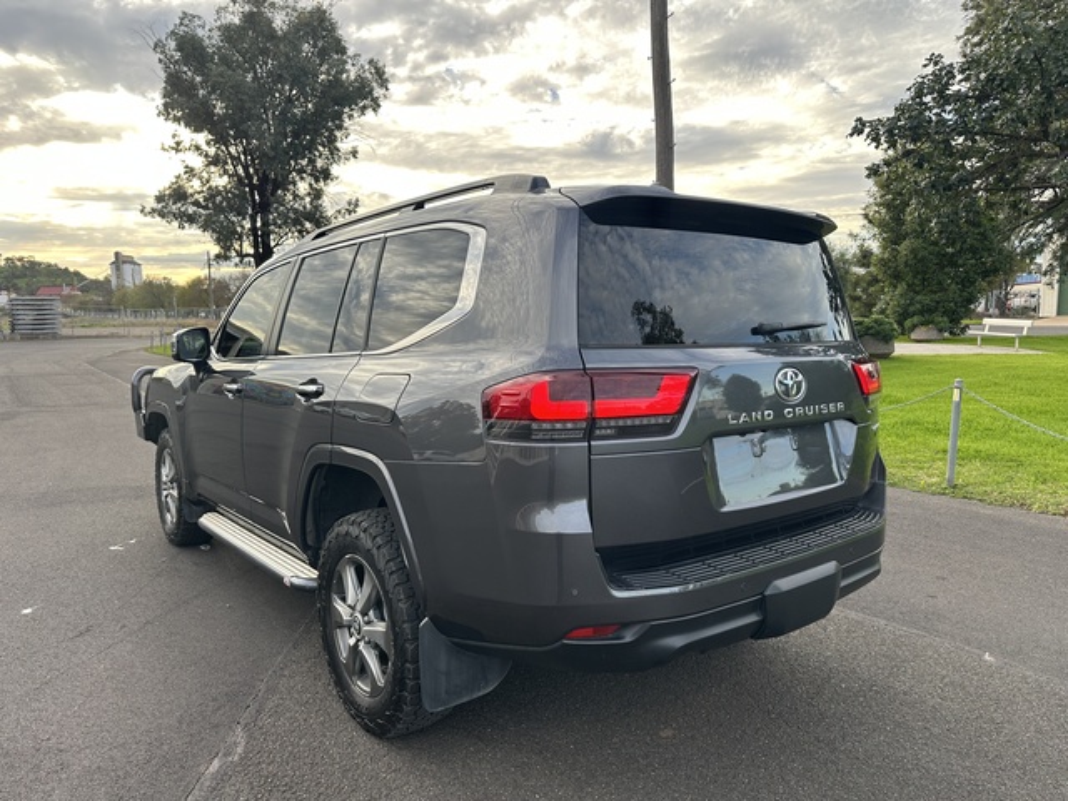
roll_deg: +1.2
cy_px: 400
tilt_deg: -5.0
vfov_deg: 56.8
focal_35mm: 24
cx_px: 534
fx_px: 740
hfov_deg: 71.6
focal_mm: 6.86
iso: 80
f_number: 1.78
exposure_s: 1/604
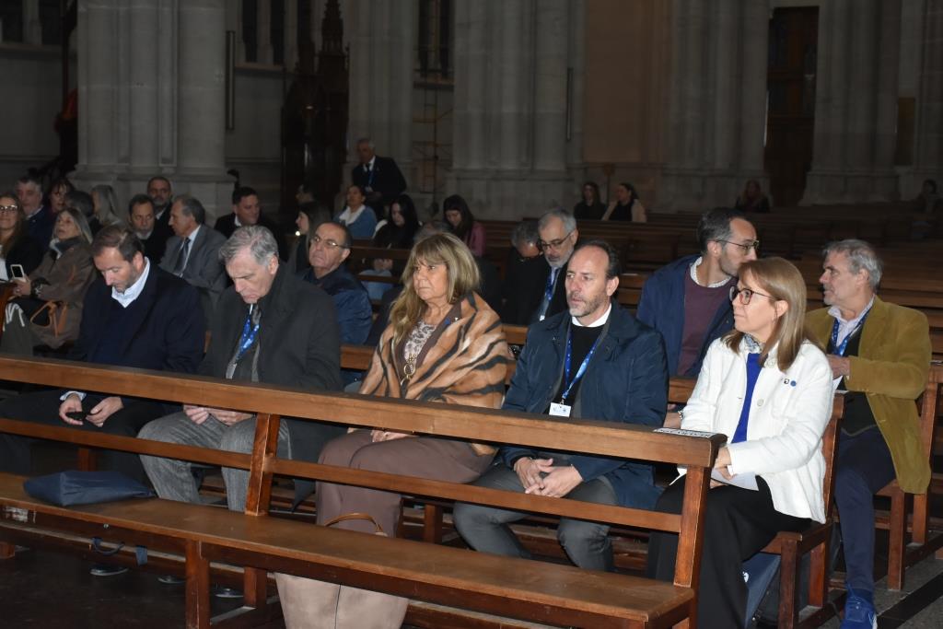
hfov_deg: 33.4
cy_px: 314
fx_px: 1572
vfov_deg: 22.6
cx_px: 472
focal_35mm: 60
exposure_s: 1/60
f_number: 5.6
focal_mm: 40
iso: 1600
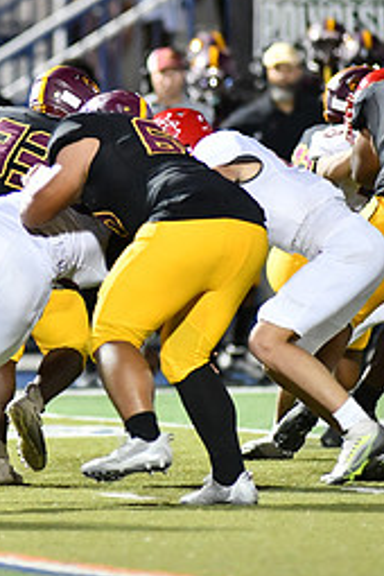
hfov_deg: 2.0
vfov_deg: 3.0
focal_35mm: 683
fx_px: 10927
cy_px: 150
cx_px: 27
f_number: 2.8
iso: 8000
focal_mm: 300
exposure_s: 1/1000
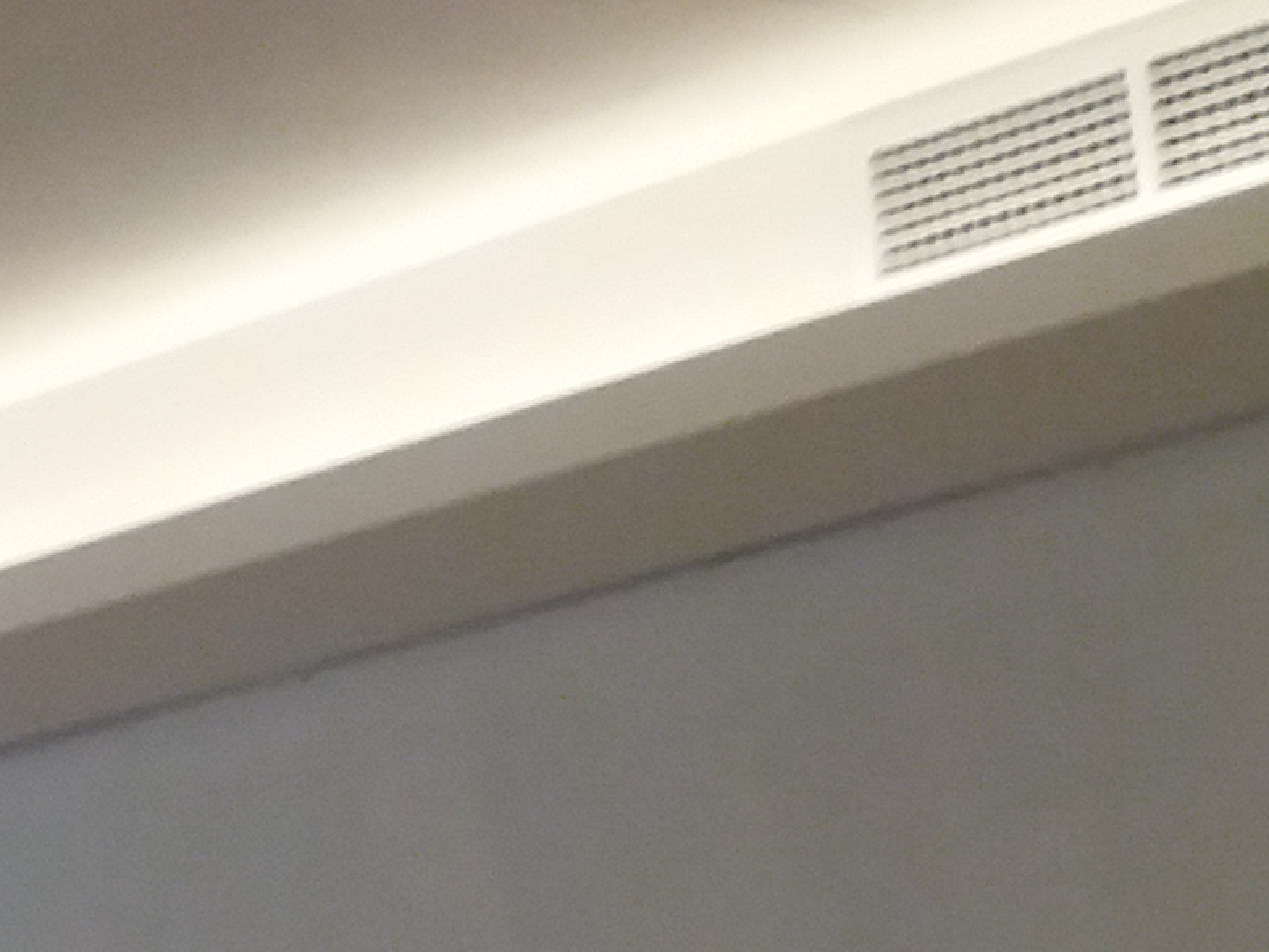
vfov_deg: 10.0
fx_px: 5391
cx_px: -1981
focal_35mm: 147
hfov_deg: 10.9
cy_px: 1138
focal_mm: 3.7
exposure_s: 1/33
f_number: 1.9
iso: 125
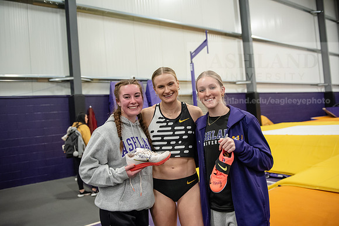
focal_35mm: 28
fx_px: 264
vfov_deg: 46.4
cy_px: 113
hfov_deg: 65.5
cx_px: 170
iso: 4000
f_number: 2.8
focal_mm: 28
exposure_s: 1/320
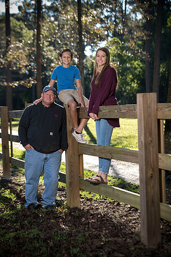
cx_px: 86
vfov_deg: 23.9
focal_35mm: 85
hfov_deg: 16.0
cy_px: 128
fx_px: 607
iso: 50
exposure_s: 1/125
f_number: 4
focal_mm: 85
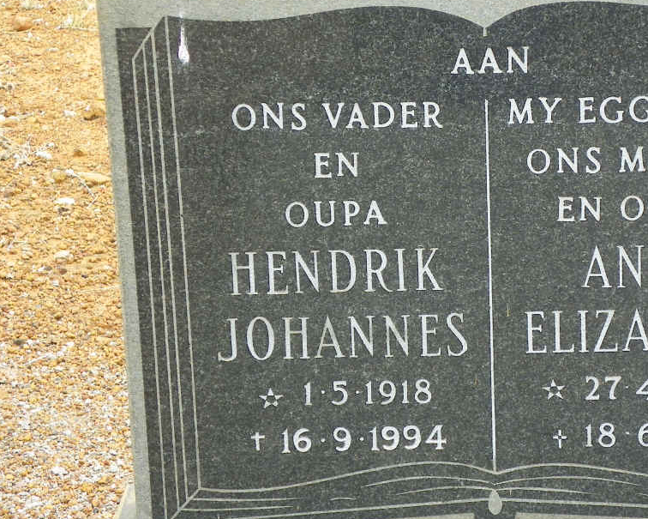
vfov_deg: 14.0
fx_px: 2110
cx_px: 471
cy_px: 167
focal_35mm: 110
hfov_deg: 17.4
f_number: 3.5
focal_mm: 12.6
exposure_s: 1/160
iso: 64
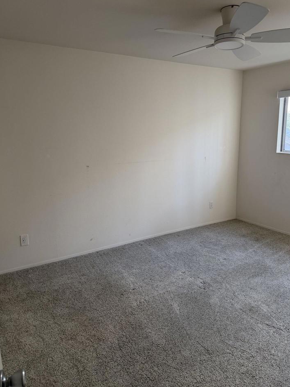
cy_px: 185
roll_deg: +1.5
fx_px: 290
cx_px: 151
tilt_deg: -11.5
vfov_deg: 67.3
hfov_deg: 53.1
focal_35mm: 26
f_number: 1.78
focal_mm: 6.76
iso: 200
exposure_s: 1/60
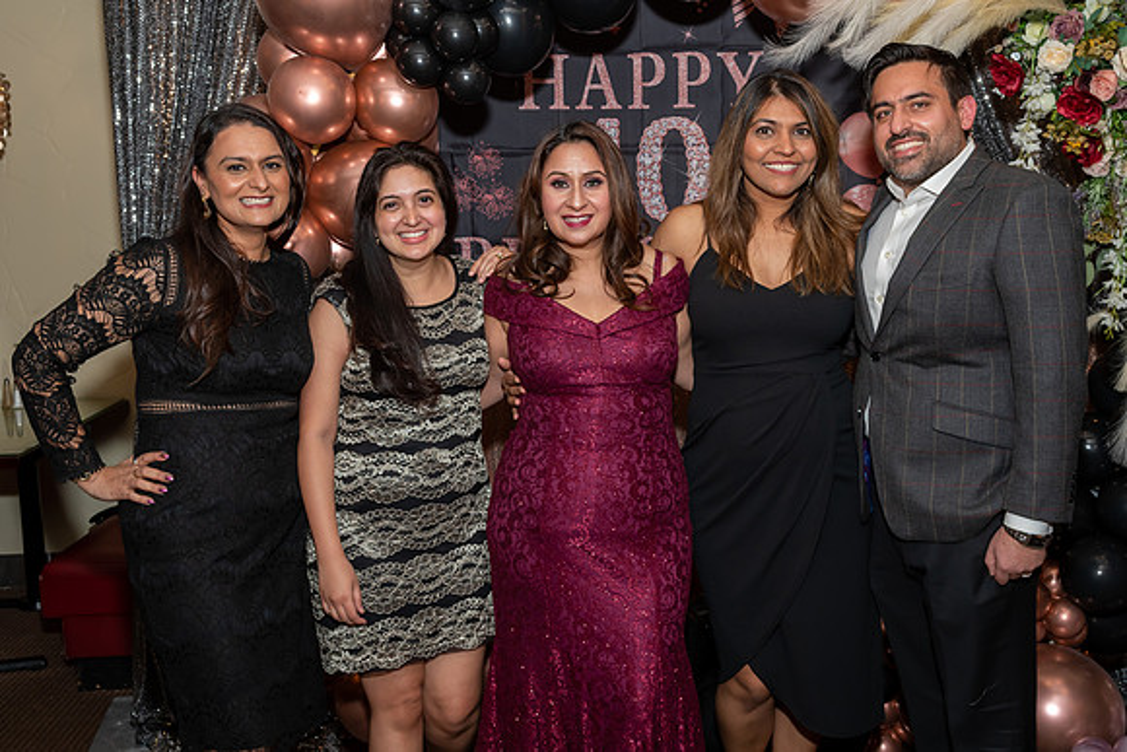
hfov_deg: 47.8
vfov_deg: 32.9
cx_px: 578
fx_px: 1272
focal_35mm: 41
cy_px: 377
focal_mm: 26
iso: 500
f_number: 7.1
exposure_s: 1/250
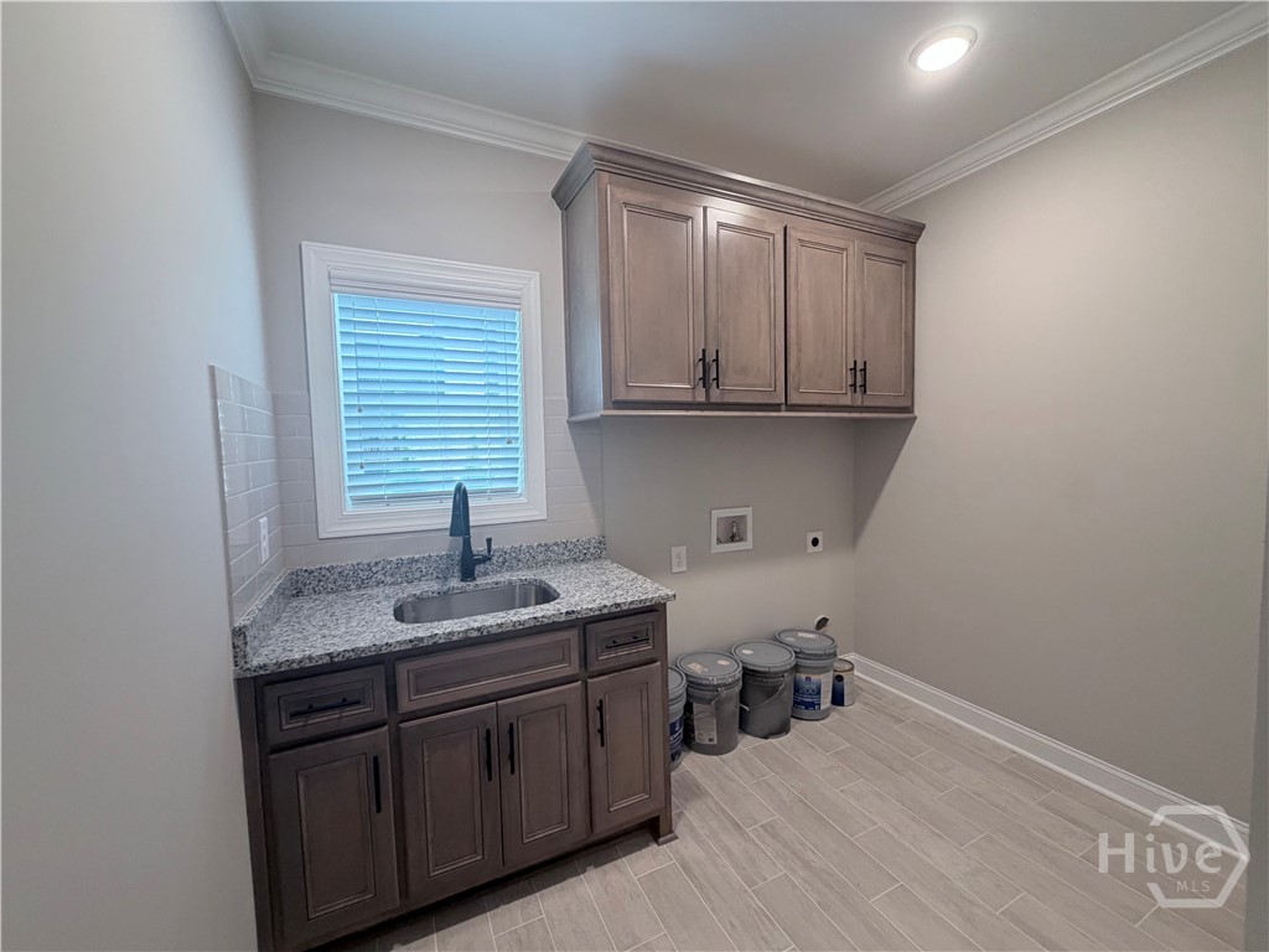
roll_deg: +1.7
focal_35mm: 14
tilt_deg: -3.3
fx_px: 513
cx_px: 634
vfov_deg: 85.7
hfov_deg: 102.1
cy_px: 476
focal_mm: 2.22
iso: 200
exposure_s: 1/60
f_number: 2.2
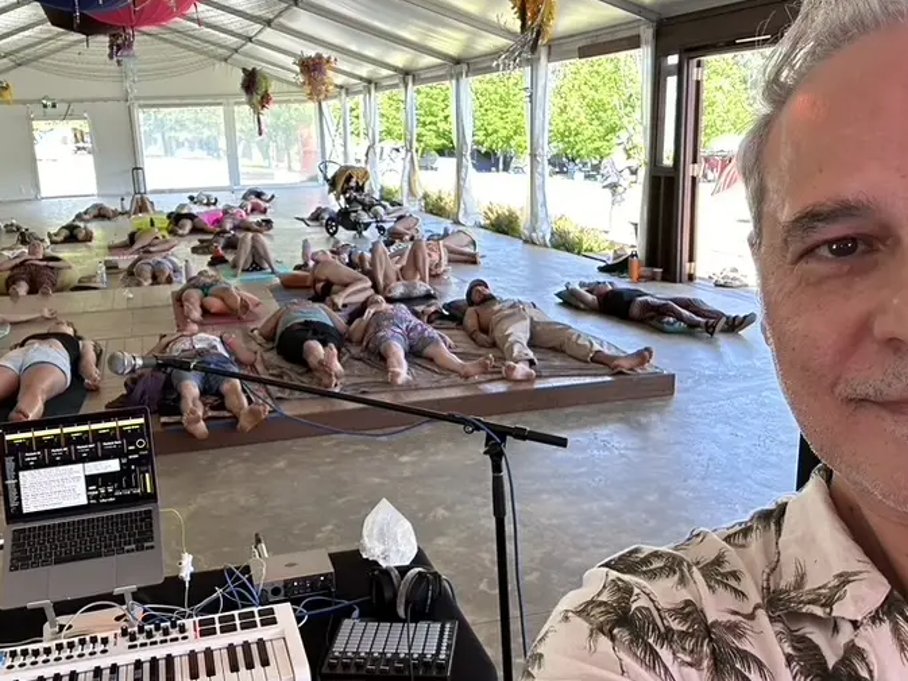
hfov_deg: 52.4
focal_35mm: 35
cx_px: 387
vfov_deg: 40.7
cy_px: 341
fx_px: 918
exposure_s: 1/102
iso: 80
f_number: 1.9
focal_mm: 2.69
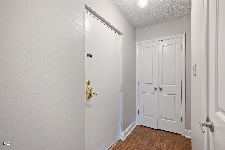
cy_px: 75
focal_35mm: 15
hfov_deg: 100.4
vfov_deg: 77.3
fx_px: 94
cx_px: 112
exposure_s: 2.5
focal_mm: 10
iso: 400
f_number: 8
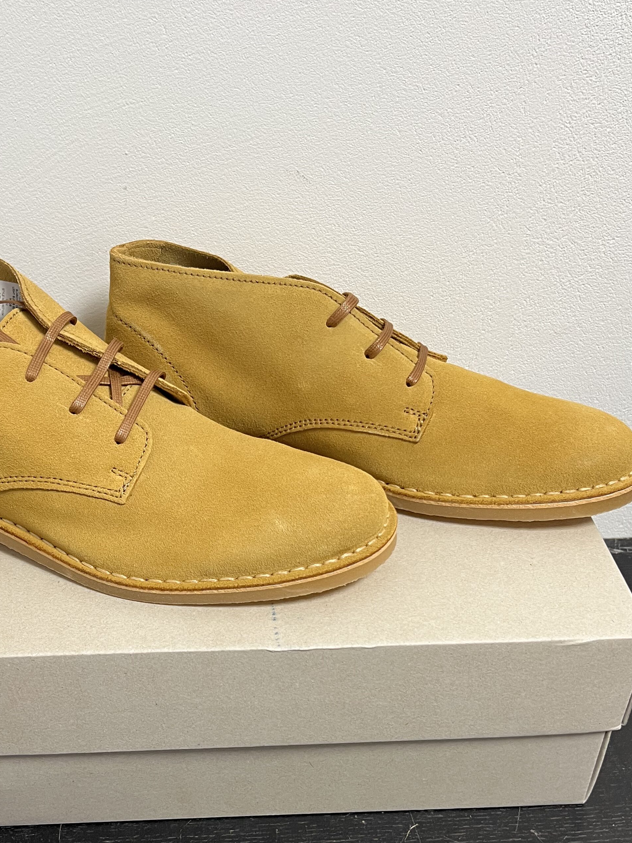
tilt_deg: -36.8
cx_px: 253
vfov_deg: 45.4
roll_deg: +0.1
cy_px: 529
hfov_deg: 35.0
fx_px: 998
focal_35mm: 41
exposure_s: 1/50
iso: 64
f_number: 1.5
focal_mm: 5.7
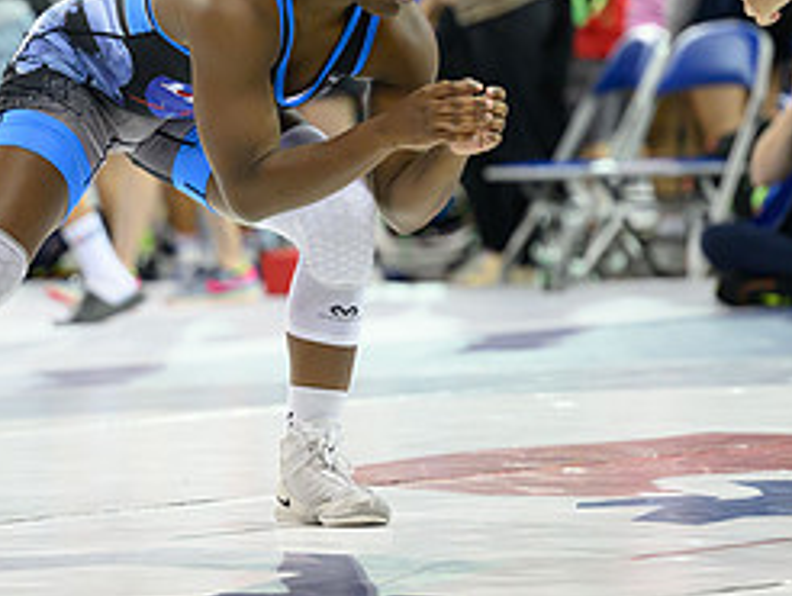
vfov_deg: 6.0
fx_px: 5703
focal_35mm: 249
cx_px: 251
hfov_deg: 7.9
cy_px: 192
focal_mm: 110
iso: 2500
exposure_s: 1/800
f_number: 2.8
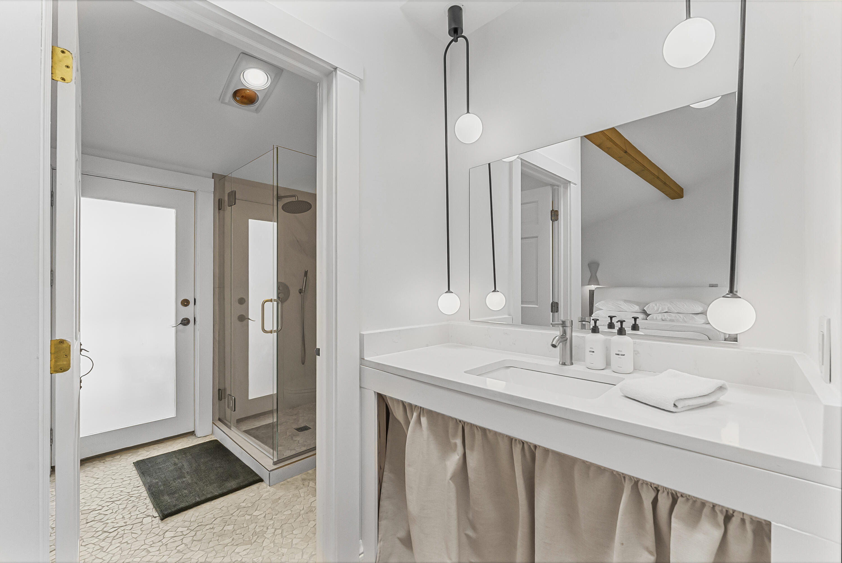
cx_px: 421
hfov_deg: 99.6
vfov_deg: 76.7
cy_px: 282
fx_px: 356
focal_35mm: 15
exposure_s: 1/200
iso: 1600
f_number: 9
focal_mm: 15.2
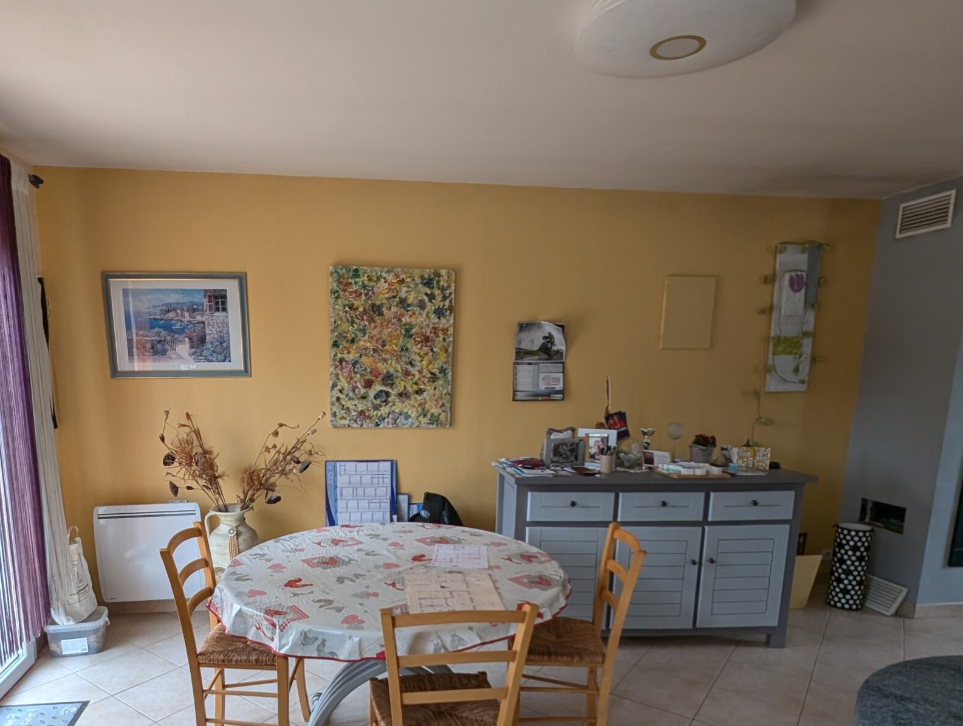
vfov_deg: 61.9
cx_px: 396
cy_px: 489
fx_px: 585
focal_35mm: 21
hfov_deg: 78.2
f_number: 2.2
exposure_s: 1/45.7
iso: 54
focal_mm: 1.95
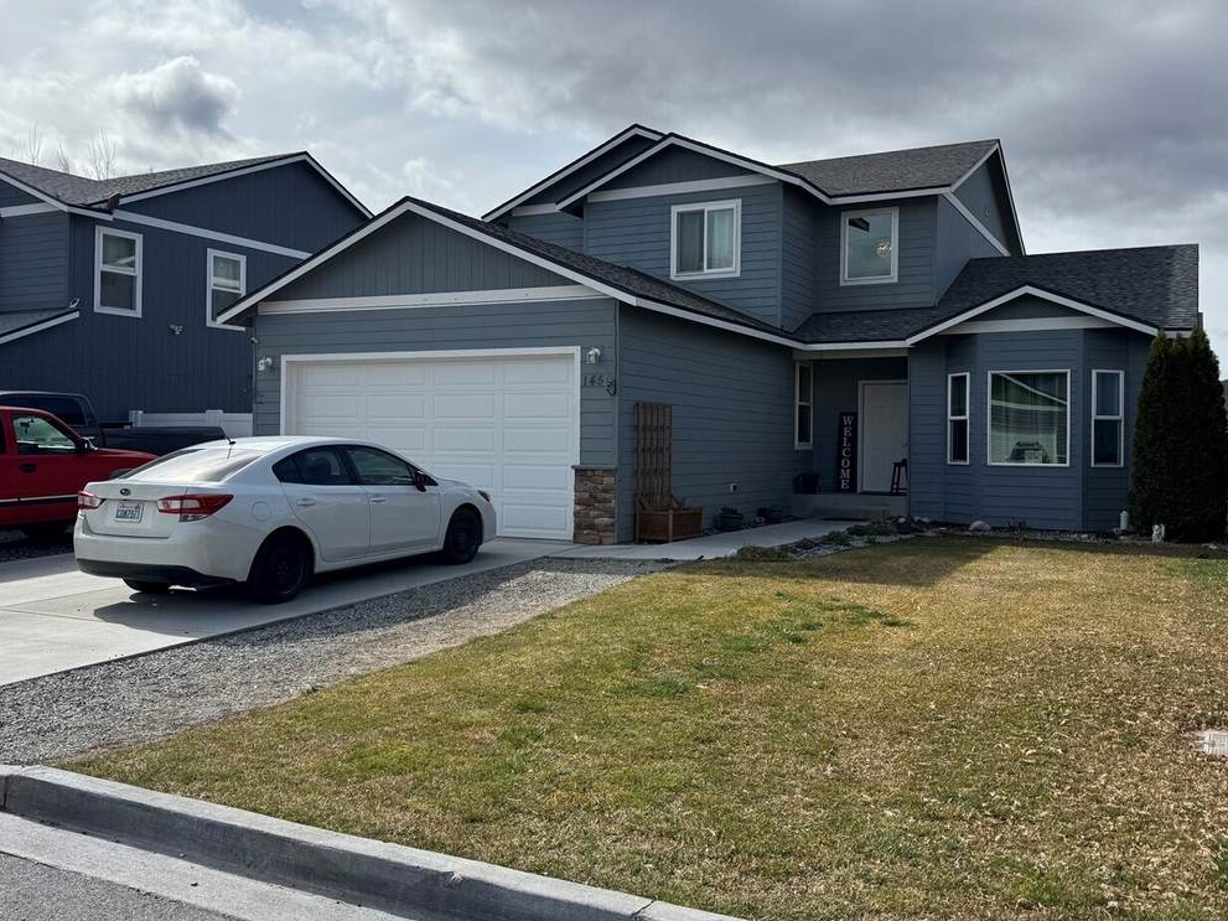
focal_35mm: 31
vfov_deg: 45.4
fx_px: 1100
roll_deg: -0.8
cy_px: 425
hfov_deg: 58.3
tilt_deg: +0.5
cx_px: 643
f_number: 1.78
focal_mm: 6.76
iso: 80
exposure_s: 1/6410
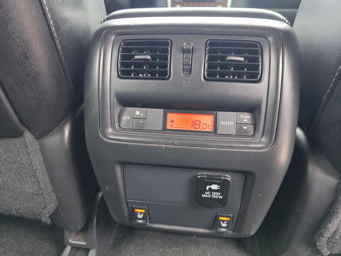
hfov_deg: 73.9
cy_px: 128
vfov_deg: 58.9
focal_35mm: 23
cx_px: 170
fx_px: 227
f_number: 1.7
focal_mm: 6.3
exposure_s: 1/120
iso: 640
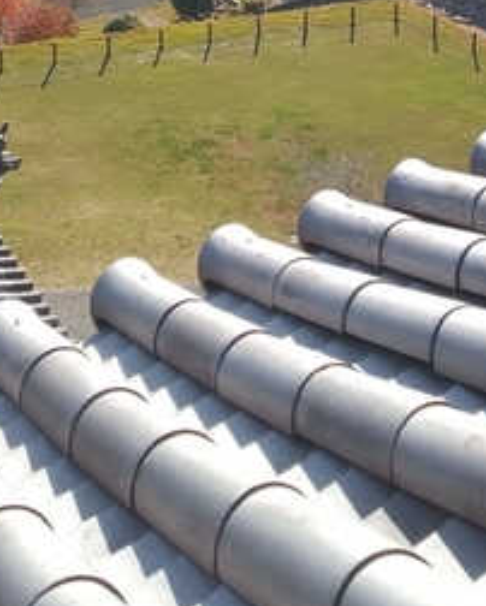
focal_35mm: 62
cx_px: 320
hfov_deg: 24.5
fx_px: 1113
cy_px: -243
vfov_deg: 25.0
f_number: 1.94
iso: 28
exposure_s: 1/776
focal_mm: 3.45
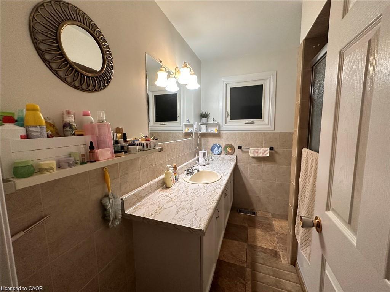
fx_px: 158
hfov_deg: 102.1
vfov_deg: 85.7
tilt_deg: -6.8
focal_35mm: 14
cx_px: 195
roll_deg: +0.8
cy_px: 146
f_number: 2.2
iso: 250
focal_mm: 2.22
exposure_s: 1/120
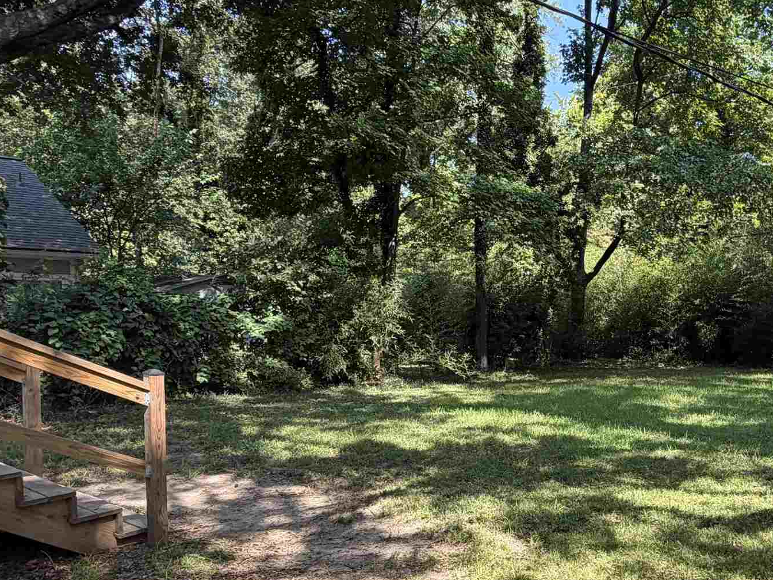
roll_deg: -1.2
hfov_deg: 54.7
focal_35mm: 32
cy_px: 349
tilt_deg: -3.2
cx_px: 559
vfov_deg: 43.9
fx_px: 715
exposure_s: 1/167
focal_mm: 2.22
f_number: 2.2
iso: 40
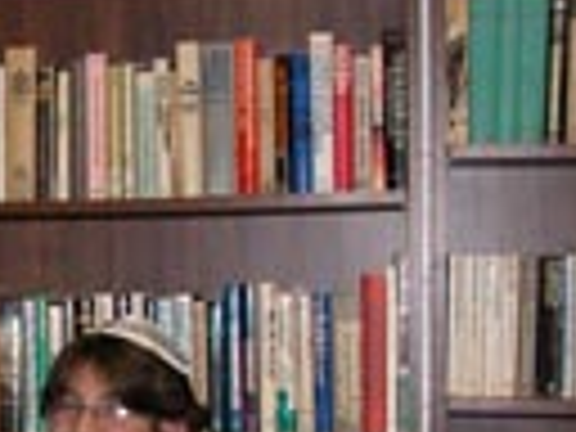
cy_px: 472
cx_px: -162
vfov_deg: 13.3
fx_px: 1814
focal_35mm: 109
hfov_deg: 17.0
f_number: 2.8
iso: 100
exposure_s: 1/60
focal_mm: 8.9
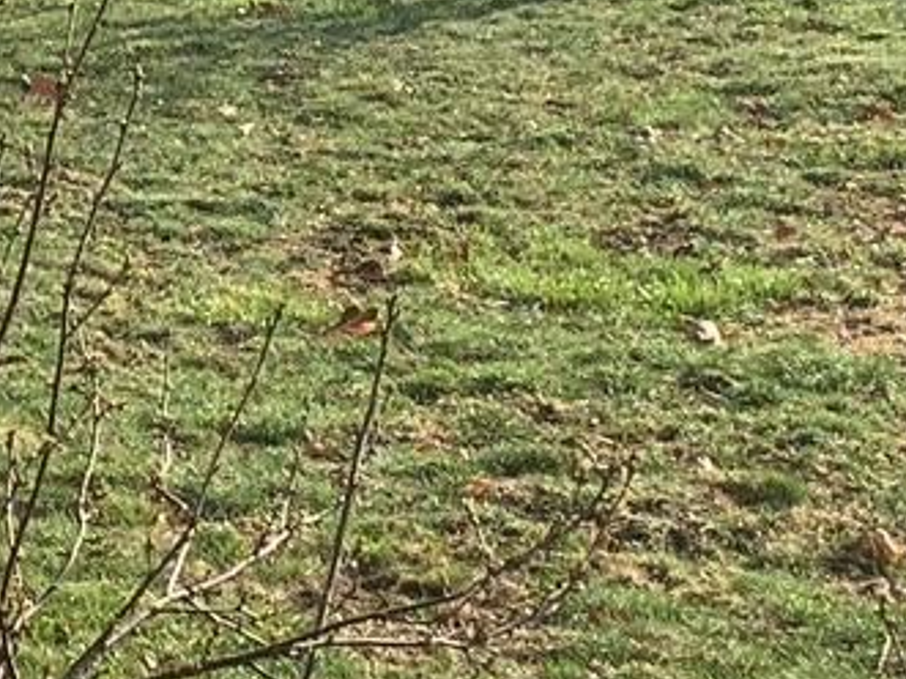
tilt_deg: -7.9
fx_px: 4212
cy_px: 137
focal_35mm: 161
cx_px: -375
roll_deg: +1.4
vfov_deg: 9.2
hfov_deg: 11.8
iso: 25
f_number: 1.8
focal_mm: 4.25
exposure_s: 1/1235
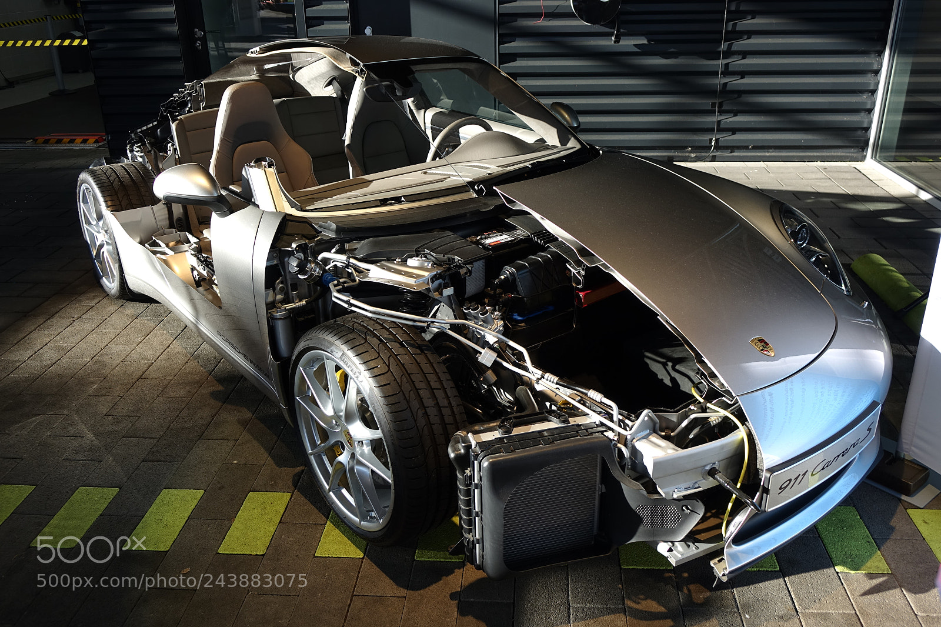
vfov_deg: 43.6
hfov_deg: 61.9
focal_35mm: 30
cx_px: 470
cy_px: 314
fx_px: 784
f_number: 3.2
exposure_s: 1/60
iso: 80
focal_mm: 11.13
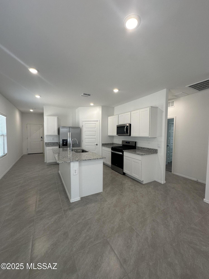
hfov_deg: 85.7
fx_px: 113
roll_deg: -1.0
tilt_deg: -2.5
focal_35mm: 14
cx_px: 104
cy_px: 140
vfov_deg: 102.1
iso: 125
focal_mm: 2.22
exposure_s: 1/120
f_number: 2.2
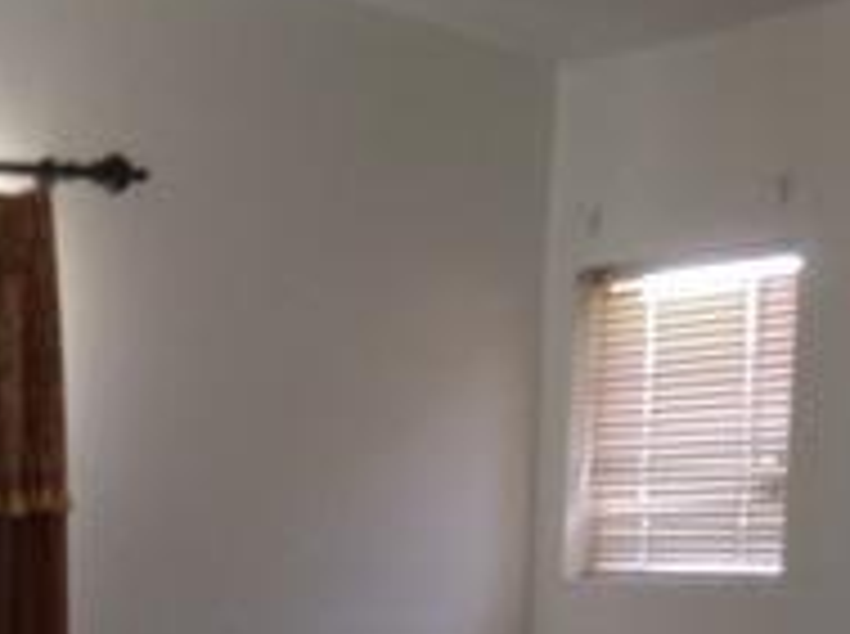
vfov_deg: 12.8
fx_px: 2745
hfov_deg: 16.9
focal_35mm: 112
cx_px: -148
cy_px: 814
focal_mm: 4.12
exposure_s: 1/20
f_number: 2.4
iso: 80
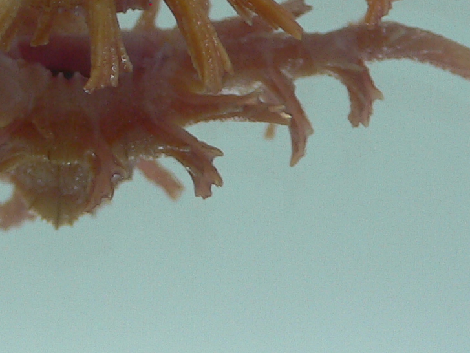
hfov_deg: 20.0
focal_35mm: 97
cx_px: 78
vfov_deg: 14.7
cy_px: -92
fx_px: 1318
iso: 80
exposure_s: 1/60
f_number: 2.8
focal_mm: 4.6
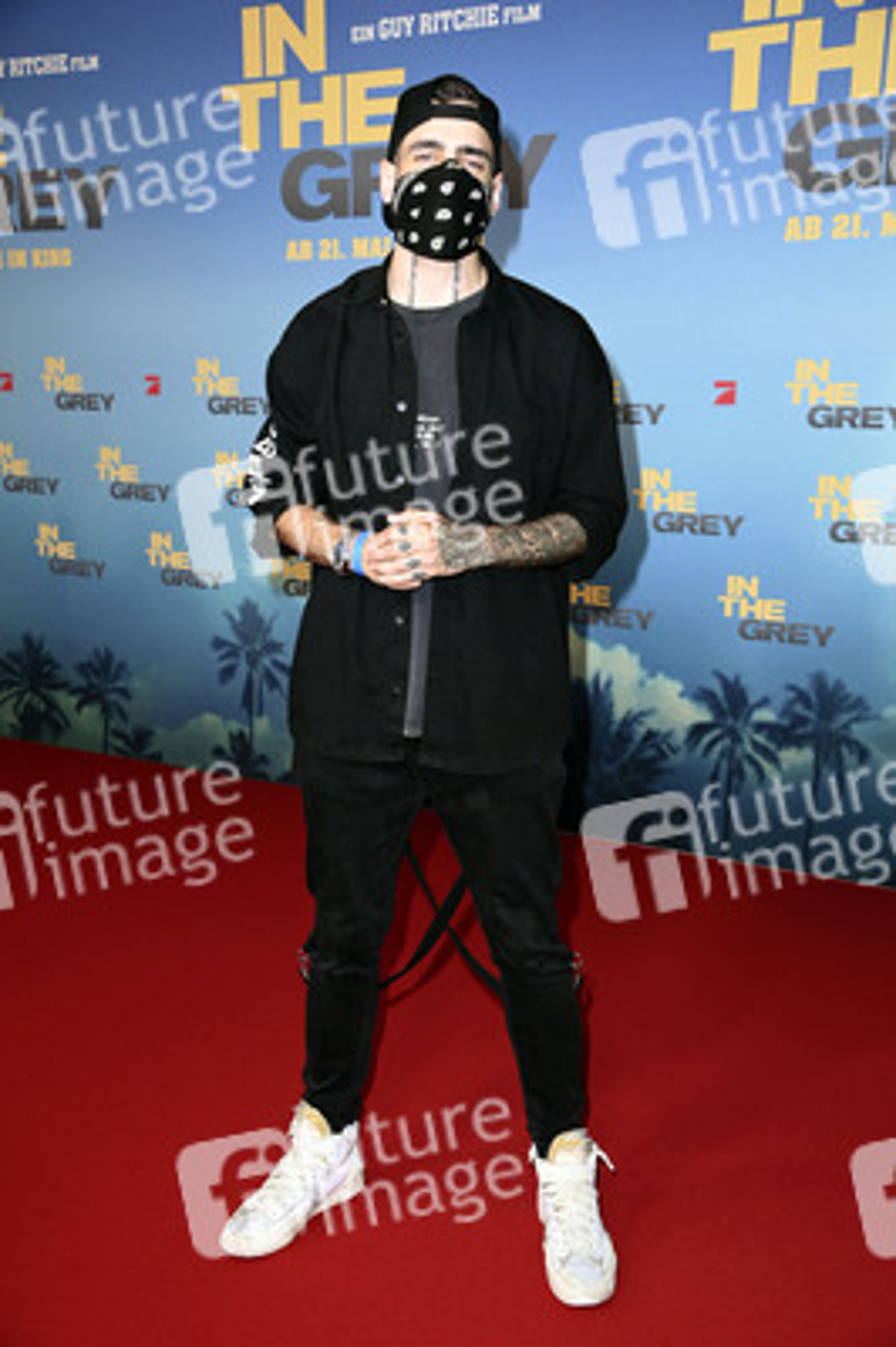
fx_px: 1496
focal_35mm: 40
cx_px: 448
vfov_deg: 48.5
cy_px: 674
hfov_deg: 33.3
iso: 1250
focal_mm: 40
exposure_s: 1/250
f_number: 5.6
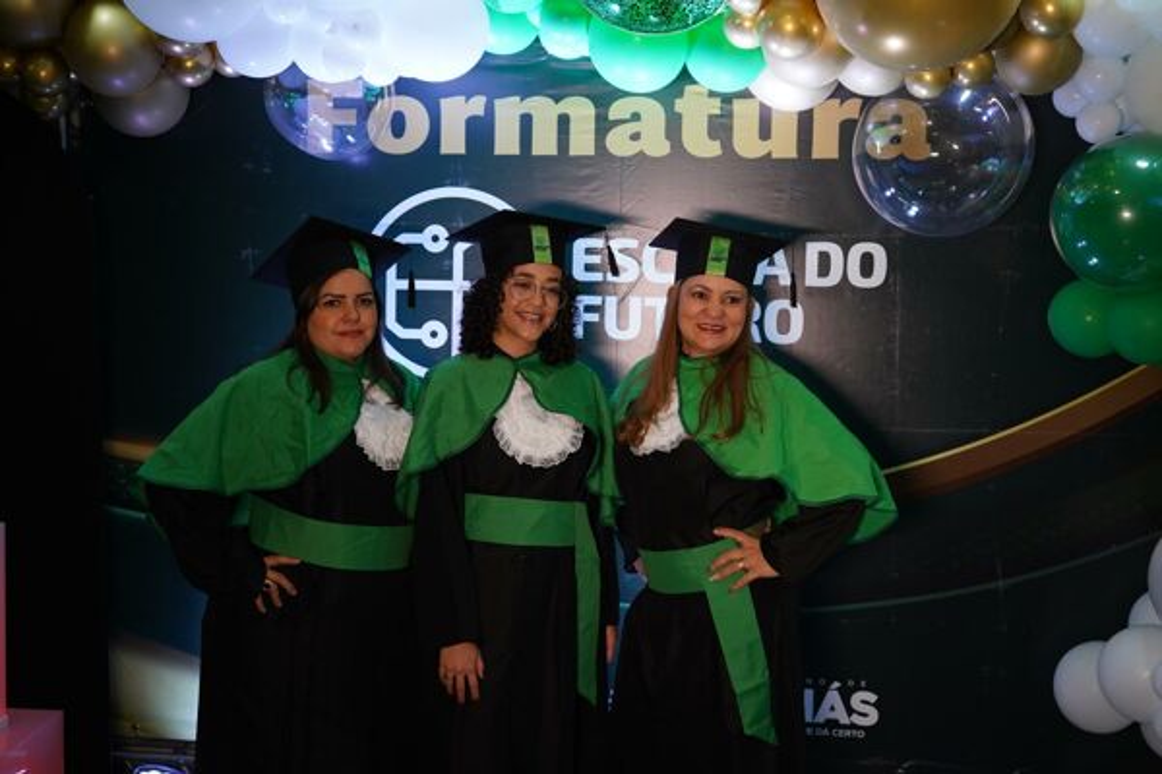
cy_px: 387
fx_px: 1291
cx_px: 581
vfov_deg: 33.4
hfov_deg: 48.5
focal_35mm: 40
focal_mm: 40
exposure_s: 1/160
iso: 1600
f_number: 4
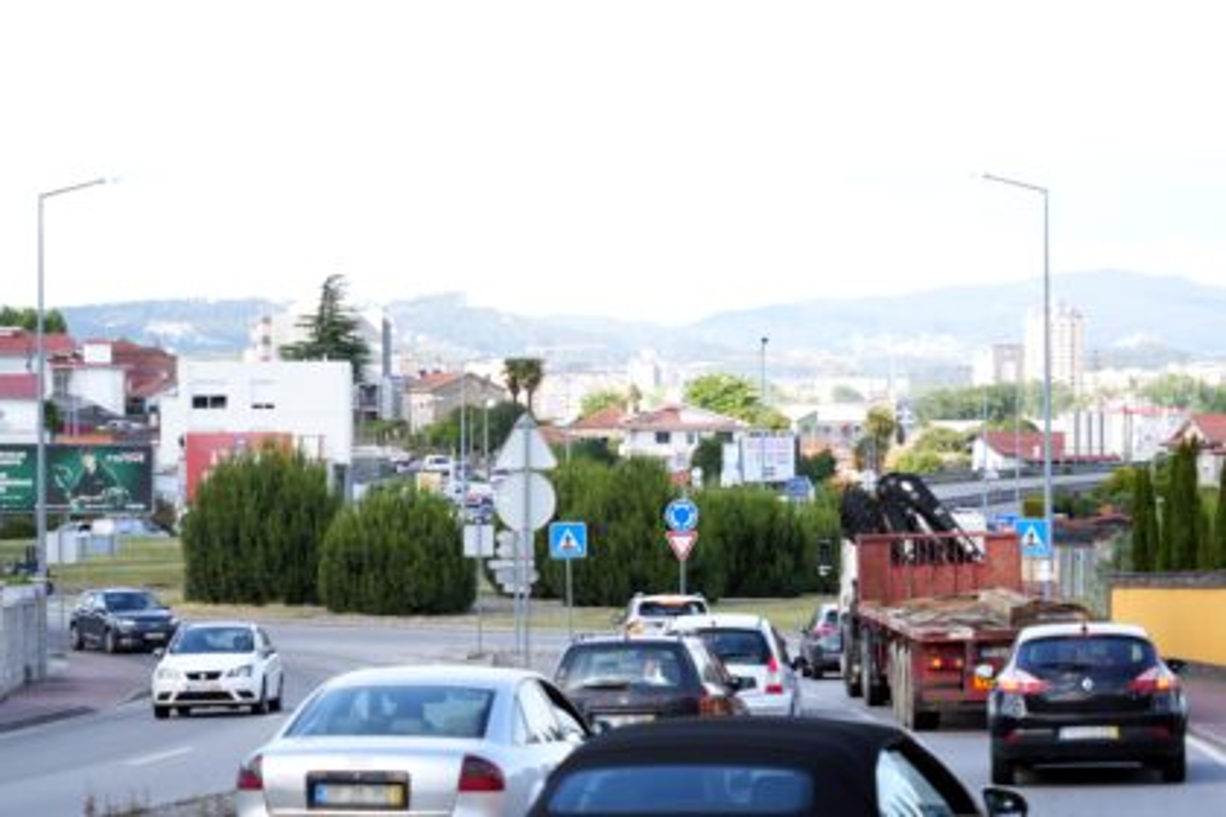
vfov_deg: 13.3
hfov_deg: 19.8
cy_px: 408
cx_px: 613
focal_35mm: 103
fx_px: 3507
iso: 400
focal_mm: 103
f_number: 6.3
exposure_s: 1/320
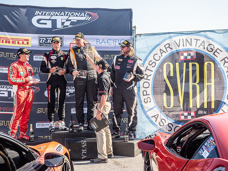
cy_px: 86
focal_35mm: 54
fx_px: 356
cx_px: 114
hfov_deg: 35.5
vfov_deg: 27.0
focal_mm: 27
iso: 200
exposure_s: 1/1000
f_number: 3.5
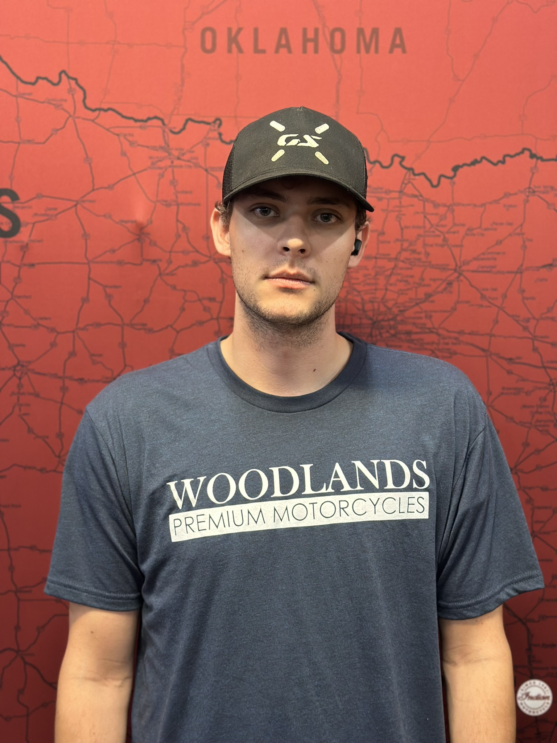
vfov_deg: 39.7
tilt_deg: -2.1
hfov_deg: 30.3
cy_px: 372
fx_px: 1030
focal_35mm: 48
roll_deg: -0.7
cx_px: 278
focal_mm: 6.86
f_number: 1.78
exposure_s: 1/60
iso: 160
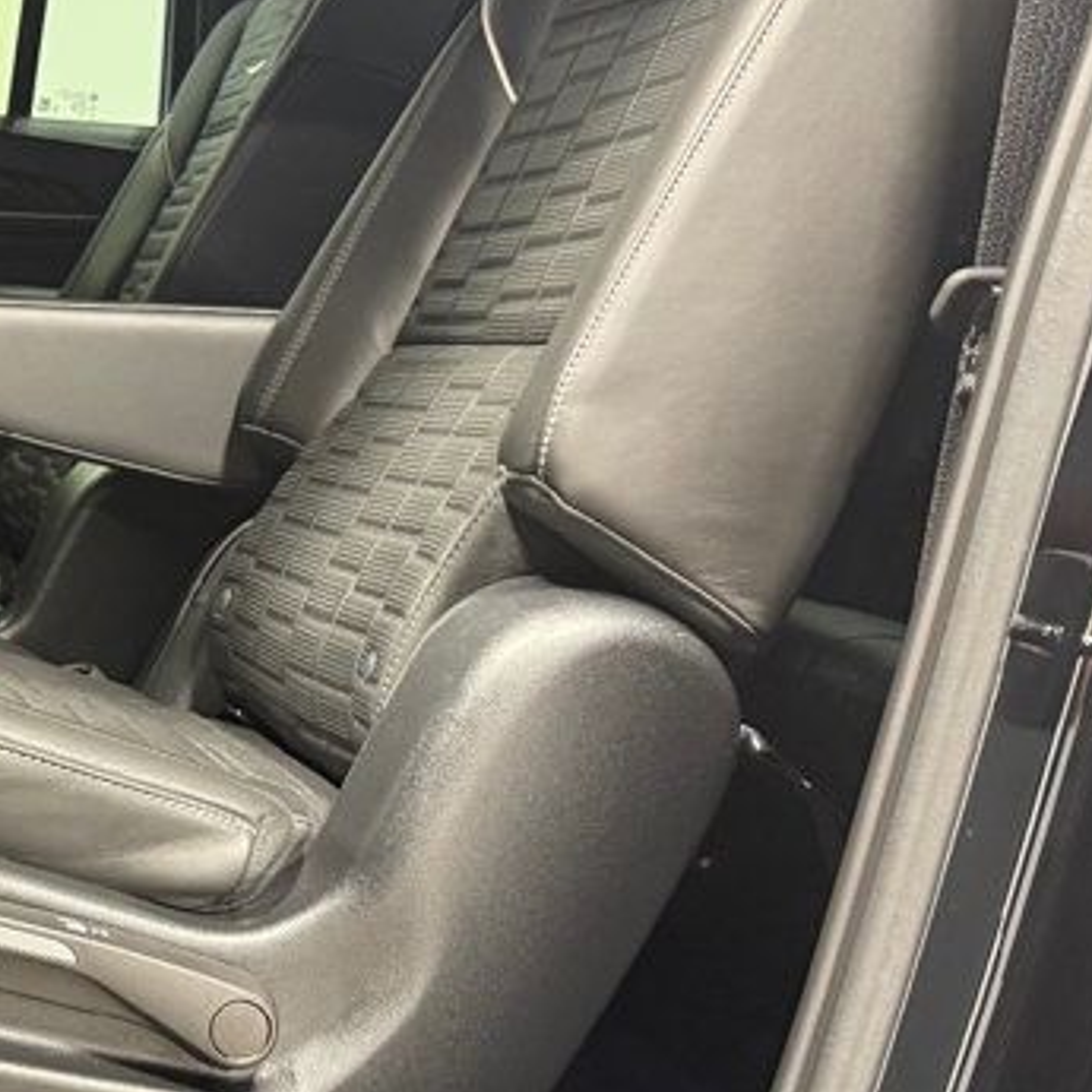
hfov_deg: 24.3
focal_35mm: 63
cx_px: -282
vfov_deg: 27.3
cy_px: 487
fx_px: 2248
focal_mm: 6.76
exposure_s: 1/60
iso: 320
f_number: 1.78
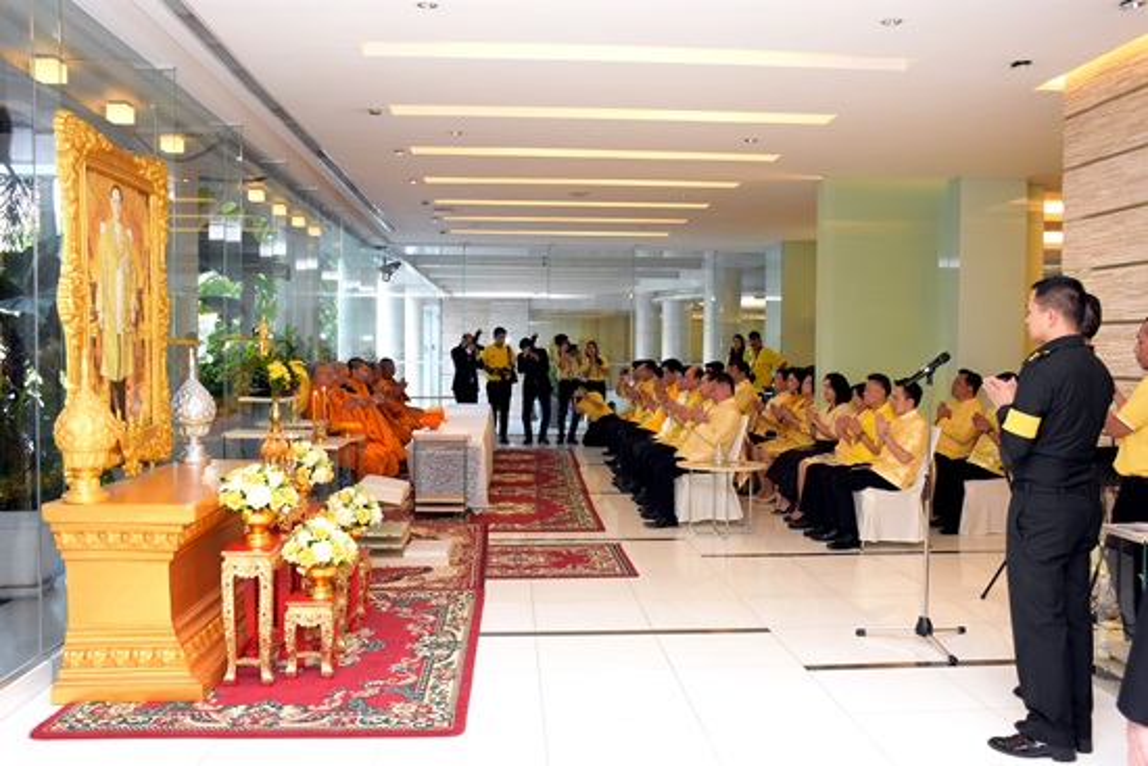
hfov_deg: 61.9
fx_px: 957
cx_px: 574
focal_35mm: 30
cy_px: 383
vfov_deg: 43.6
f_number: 5.6
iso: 2000
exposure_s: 1/125
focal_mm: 20
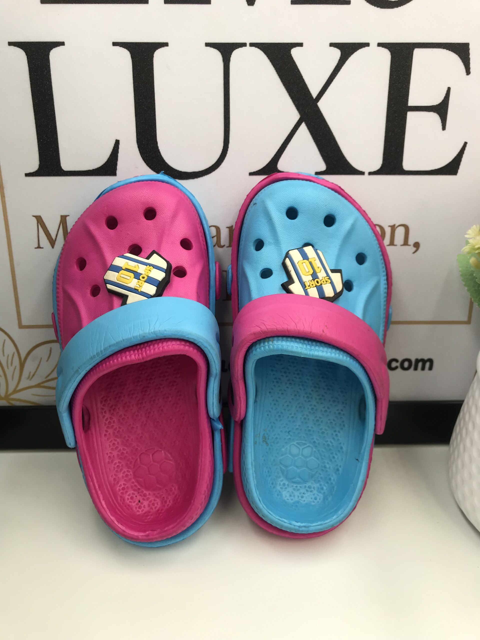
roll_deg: -0.5
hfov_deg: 49.7
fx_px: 518
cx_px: 240
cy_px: 320
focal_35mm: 28
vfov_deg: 63.4
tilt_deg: -27.9
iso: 20
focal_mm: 3.99
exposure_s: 1/149
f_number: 1.8
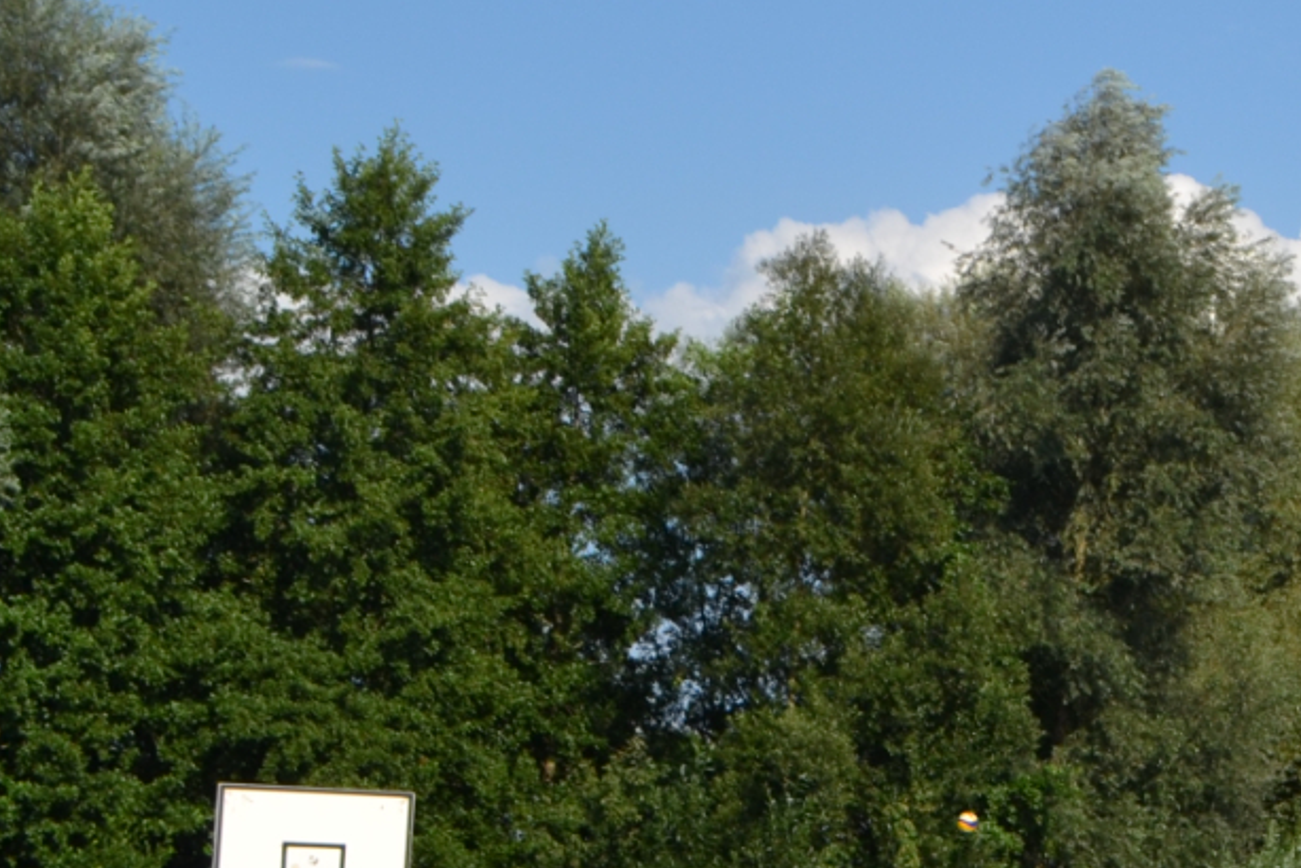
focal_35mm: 120
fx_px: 4339
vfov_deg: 11.4
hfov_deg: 15.5
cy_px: 196
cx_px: 2043
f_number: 8
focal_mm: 24
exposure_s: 1/250
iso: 100
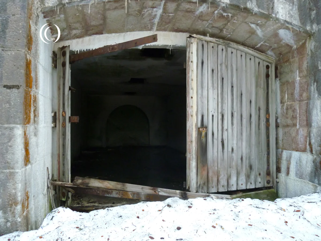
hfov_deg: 69.4
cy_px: 120
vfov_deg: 54.9
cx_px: 160
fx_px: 232
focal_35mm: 25
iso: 320
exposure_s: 1/125
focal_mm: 4.1
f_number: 3.3
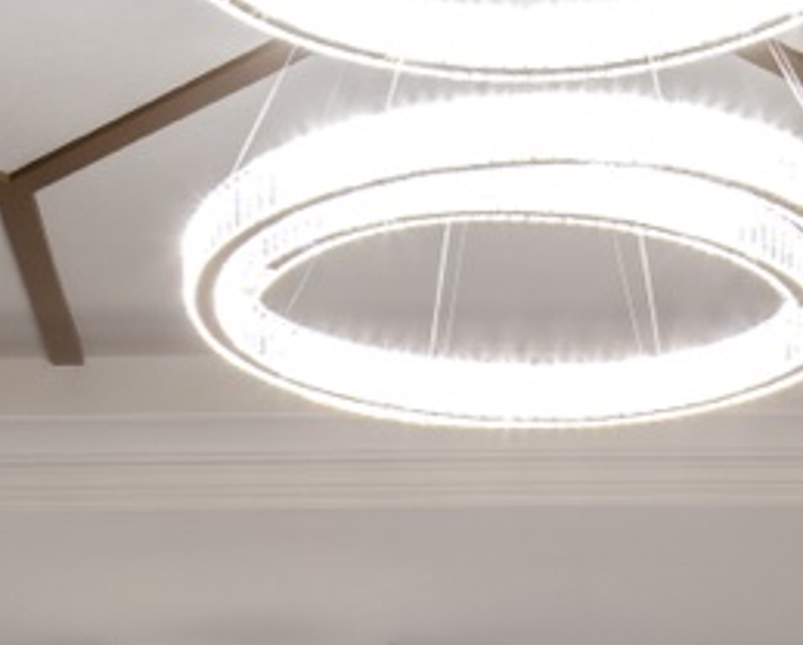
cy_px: 1859
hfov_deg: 15.6
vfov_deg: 9.9
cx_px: 481
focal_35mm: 123
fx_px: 2928
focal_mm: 17
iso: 400
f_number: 11
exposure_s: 1/8
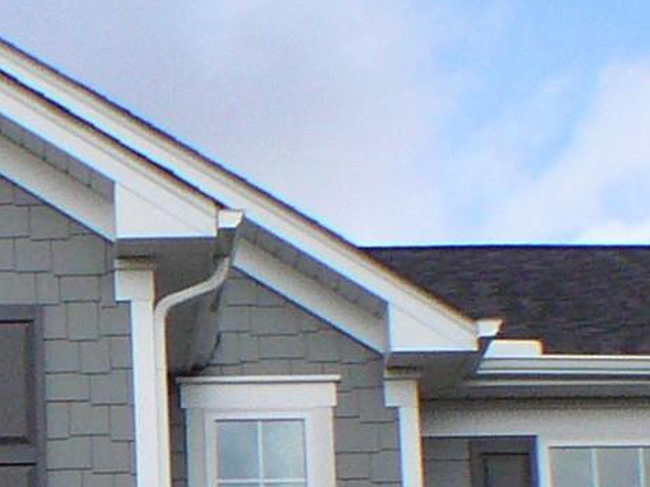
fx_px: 3921
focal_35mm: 209
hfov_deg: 9.3
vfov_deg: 7.0
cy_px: 814
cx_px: -227
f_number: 5.6
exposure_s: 1/800
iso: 200
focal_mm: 7
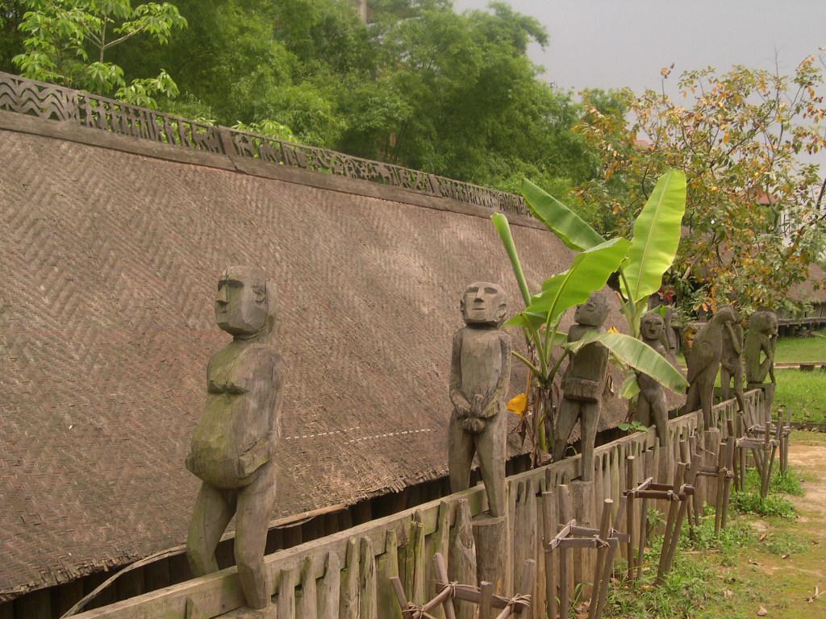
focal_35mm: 38
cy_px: 310
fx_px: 907
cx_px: 413
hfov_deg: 49.0
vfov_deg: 37.7
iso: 100
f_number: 7.6
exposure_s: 1/105
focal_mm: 8
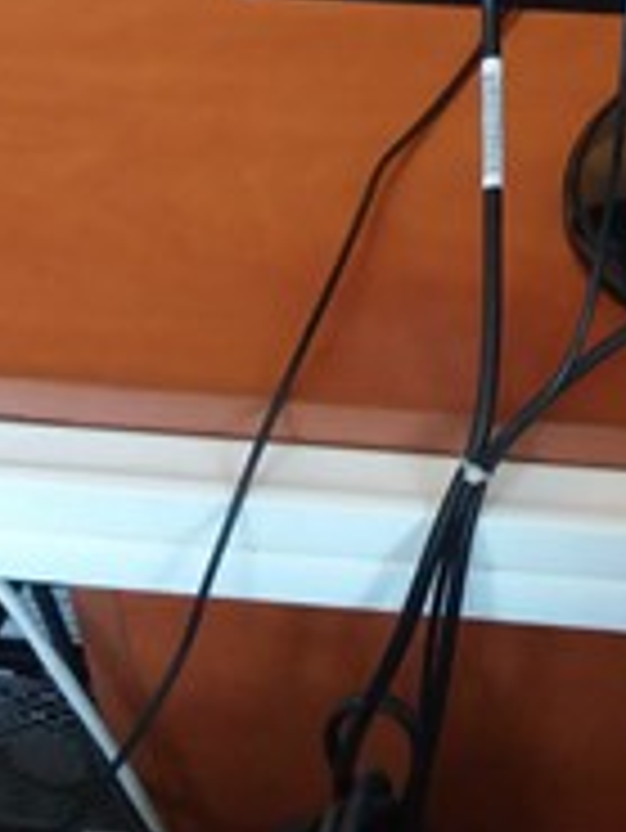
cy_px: -598
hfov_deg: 14.1
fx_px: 2336
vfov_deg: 17.1
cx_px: 991
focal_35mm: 97
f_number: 1.9
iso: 160
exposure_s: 1/20
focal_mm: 3.7
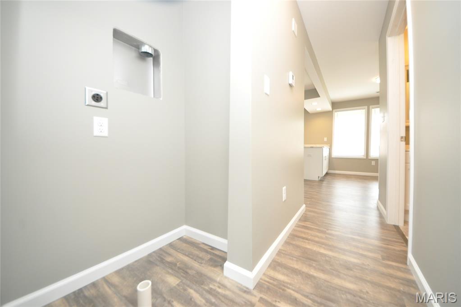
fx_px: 154
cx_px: 230
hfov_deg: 112.7
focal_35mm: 12
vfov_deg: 89.9
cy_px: 154
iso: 800
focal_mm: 8
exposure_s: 1/60
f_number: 4.5
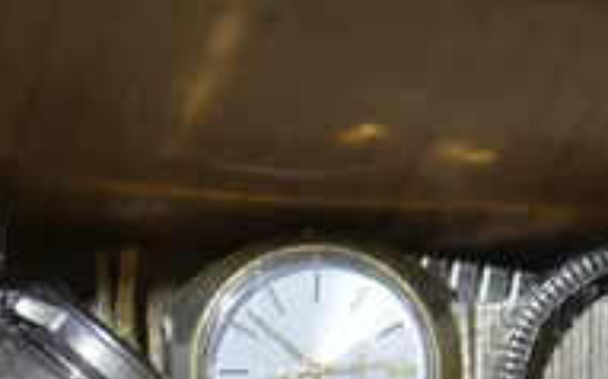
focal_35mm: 284
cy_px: 812
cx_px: 95
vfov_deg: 4.5
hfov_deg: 7.4
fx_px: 4702
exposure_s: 1/60
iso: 800
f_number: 5.3
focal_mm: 25
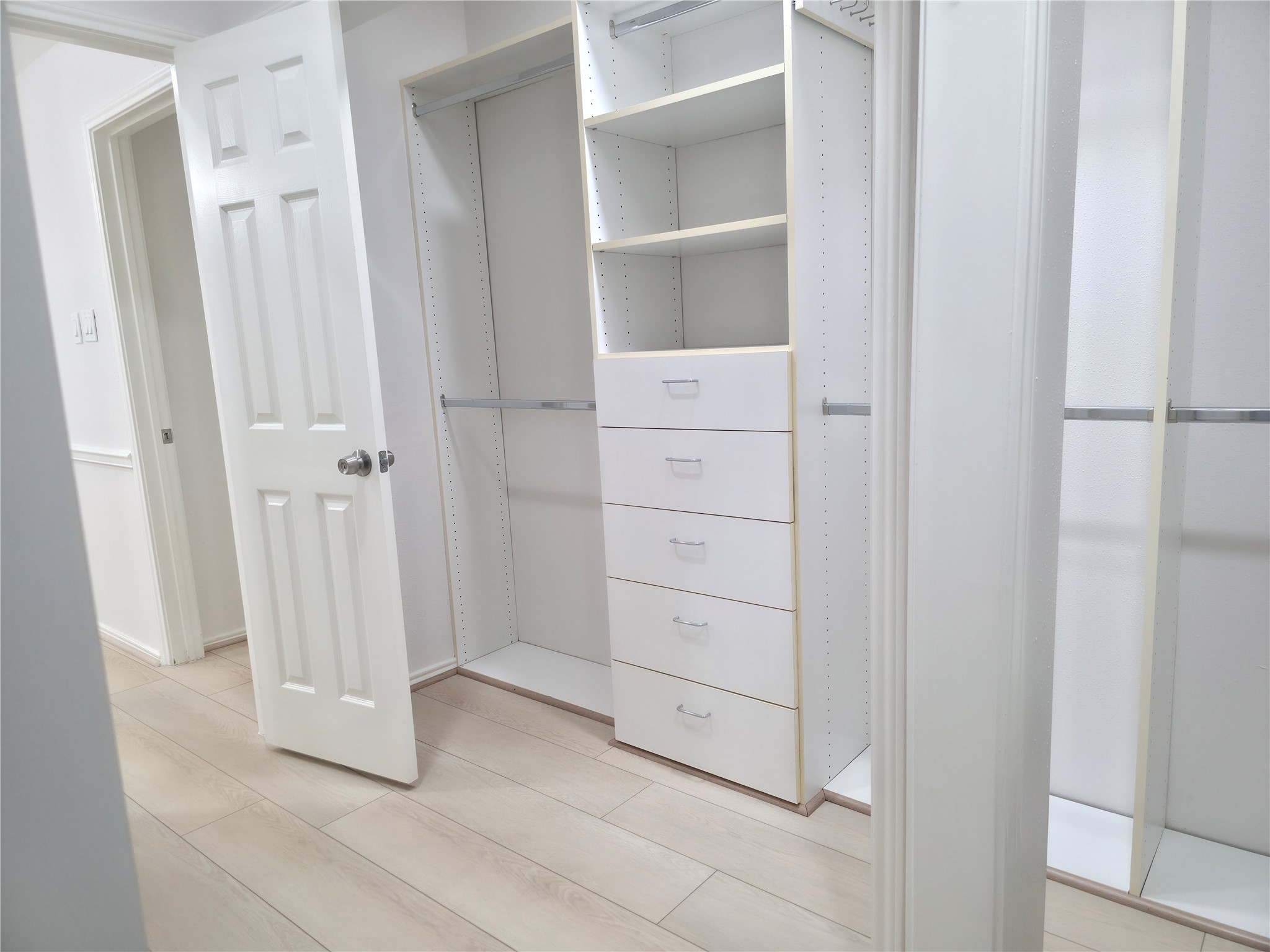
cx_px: 635
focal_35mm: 23
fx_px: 844
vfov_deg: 58.9
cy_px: 476
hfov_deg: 73.9
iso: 250
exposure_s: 1/120
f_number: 1.7
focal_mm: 6.3
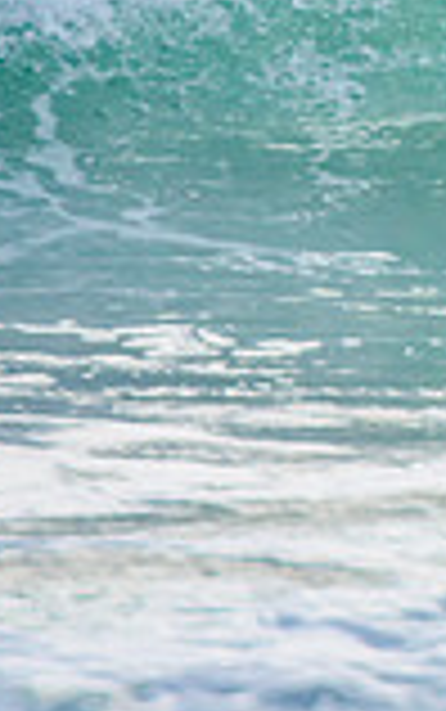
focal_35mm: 2241
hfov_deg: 0.6
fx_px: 43504
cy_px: -137
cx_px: 987
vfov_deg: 0.9
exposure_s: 1/2000
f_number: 5.6
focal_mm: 400
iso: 450
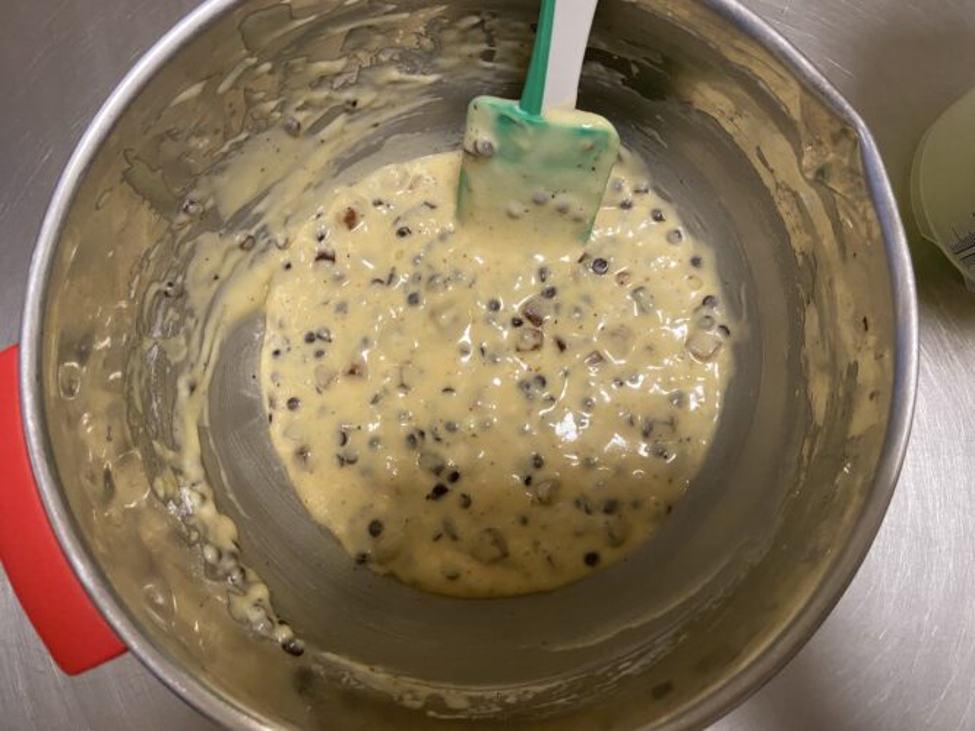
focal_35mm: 26
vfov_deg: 53.0
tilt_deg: -83.2
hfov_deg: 67.3
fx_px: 732
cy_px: 366
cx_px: 488
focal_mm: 4.25
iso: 320
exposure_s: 1/50
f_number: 1.8
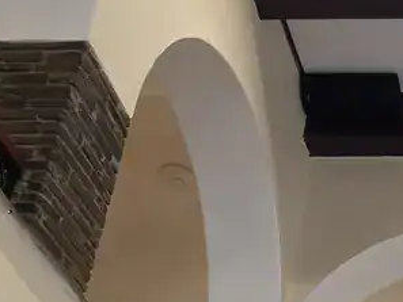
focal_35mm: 93
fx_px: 1083
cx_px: 604
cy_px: 404
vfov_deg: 15.1
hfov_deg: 18.6
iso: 250
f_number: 1.4
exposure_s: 1/100
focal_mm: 6.5
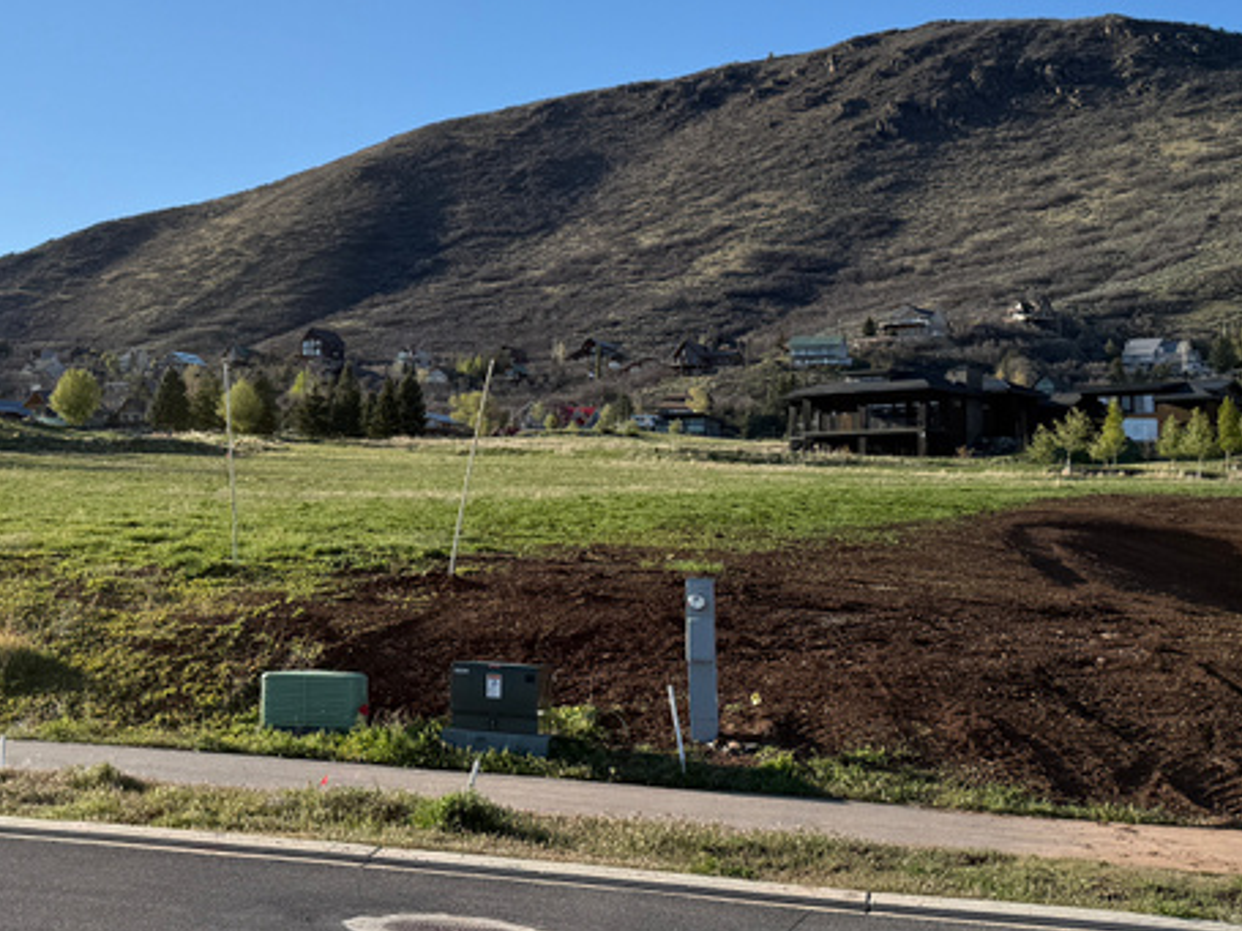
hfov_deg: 34.6
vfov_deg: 26.9
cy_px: 328
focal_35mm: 54
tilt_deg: +8.6
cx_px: 281
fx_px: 1937
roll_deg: -3.0
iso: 80
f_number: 1.78
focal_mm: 6.76
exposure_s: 1/4167
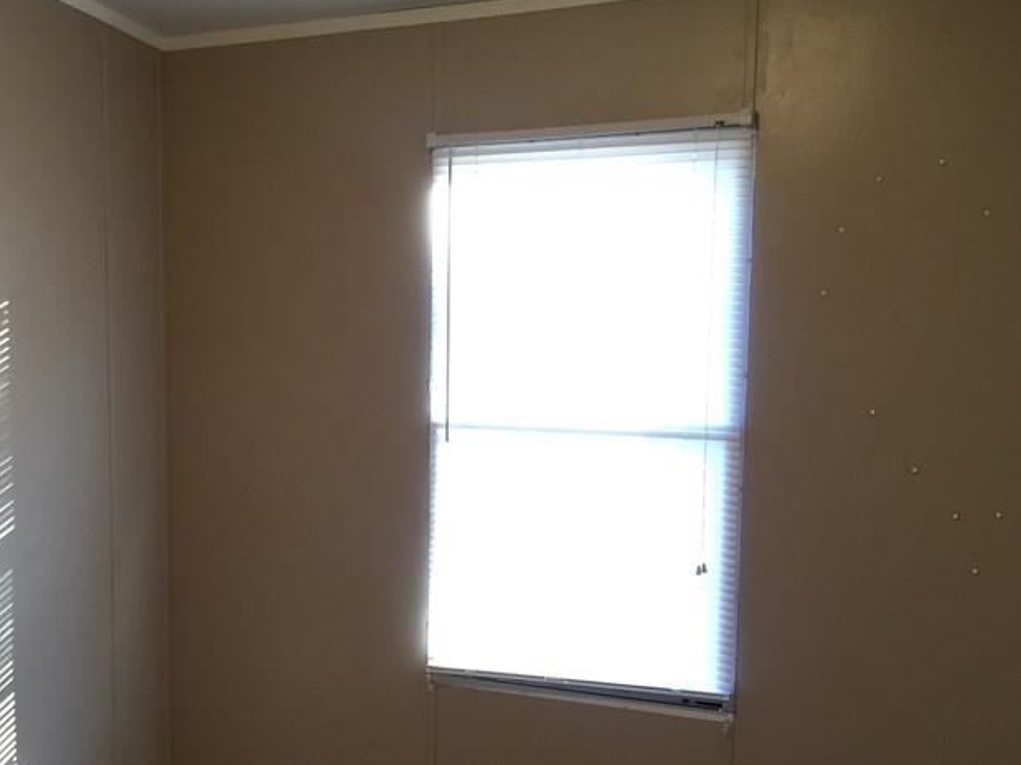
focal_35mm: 48
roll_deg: -0.1
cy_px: 549
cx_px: 346
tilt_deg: -7.0
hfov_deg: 39.2
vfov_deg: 29.9
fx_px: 1415
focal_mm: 4.15
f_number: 2.2
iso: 80
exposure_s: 1/15
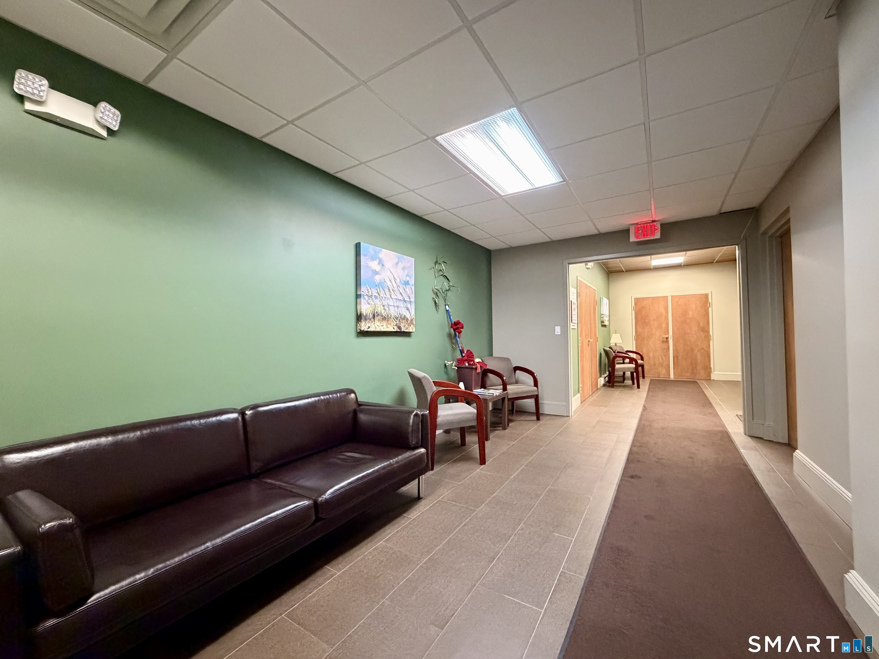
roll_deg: +0.9
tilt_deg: +1.1
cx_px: 440
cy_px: 330
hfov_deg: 102.1
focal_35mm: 14
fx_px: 356
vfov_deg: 85.7
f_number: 2.2
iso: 1000
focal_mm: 2.22
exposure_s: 1/60
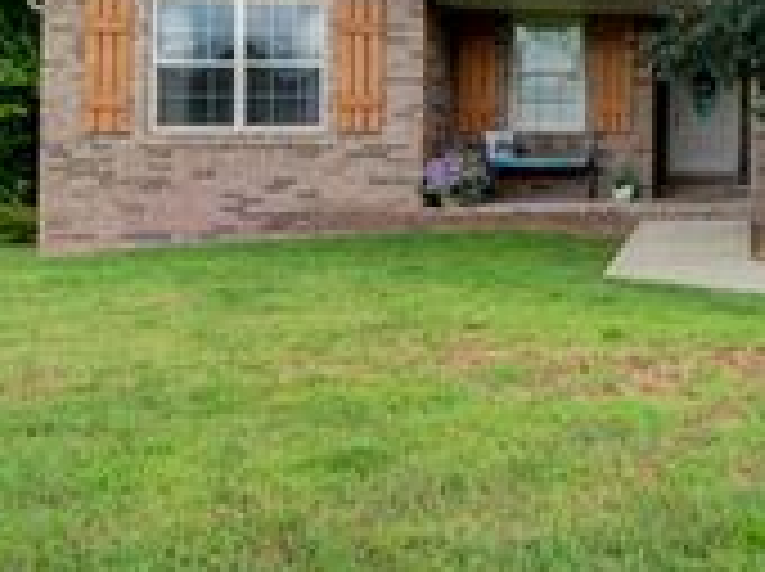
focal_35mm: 51
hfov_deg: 31.8
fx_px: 1125
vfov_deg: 27.8
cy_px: 106
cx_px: 900
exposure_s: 1/125
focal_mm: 18
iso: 100
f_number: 6.7
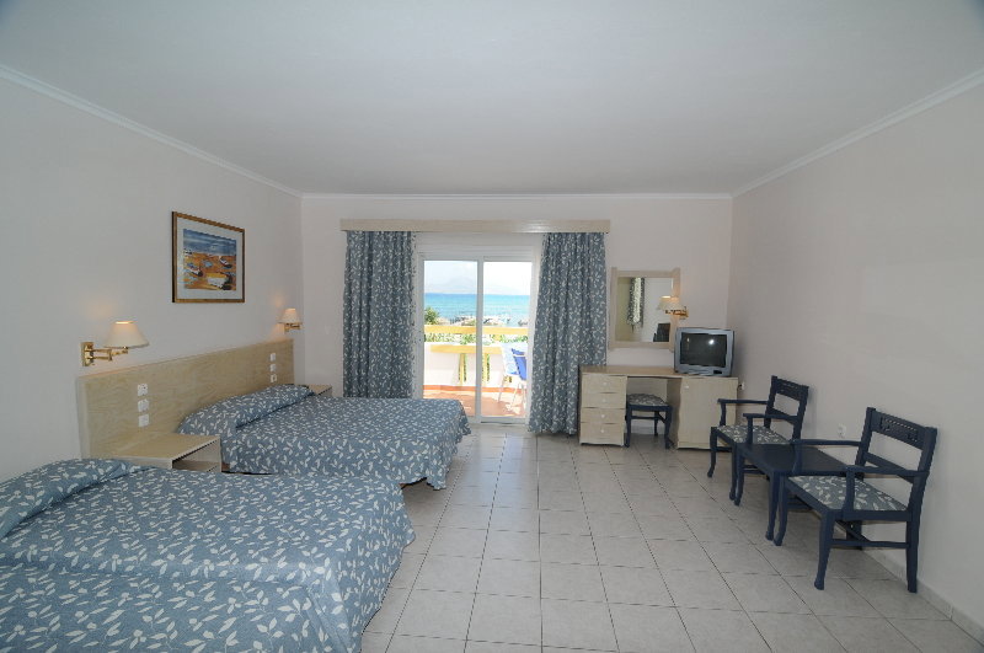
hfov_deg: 95.1
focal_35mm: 16
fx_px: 450
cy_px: 326
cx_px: 492
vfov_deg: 71.9
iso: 200
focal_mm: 11
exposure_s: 1/100
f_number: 6.3
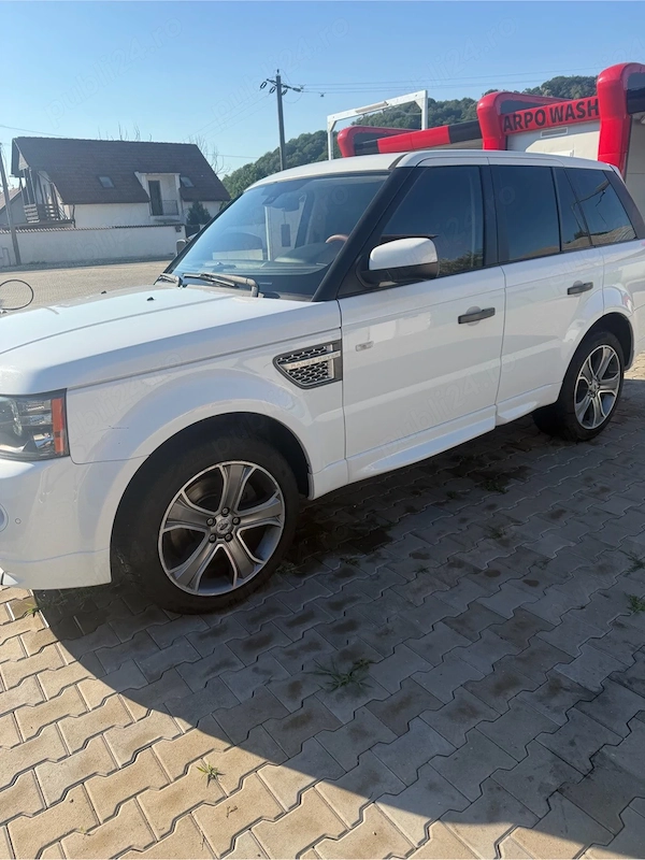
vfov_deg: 71.6
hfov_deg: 56.8
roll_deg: +1.6
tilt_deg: -20.4
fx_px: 596
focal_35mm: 24
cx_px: 322
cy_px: 430
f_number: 1.78
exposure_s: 1/2801
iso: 80
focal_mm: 6.76
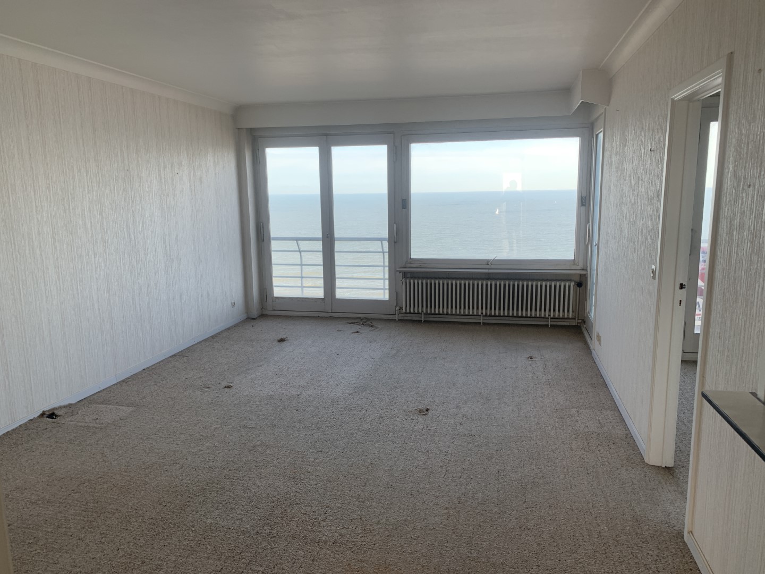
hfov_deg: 67.3
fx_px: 575
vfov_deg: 53.1
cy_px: 287
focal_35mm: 26
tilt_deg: -9.9
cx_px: 382
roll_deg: +1.5
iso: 25
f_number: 1.8
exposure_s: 1/206
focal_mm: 4.25
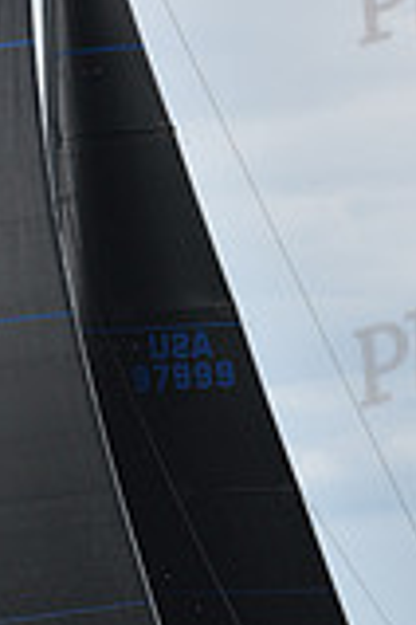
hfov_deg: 5.4
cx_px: 151
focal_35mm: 256
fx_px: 4437
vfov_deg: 8.0
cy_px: 566
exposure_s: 1/800
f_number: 4.5
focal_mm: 70
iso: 250
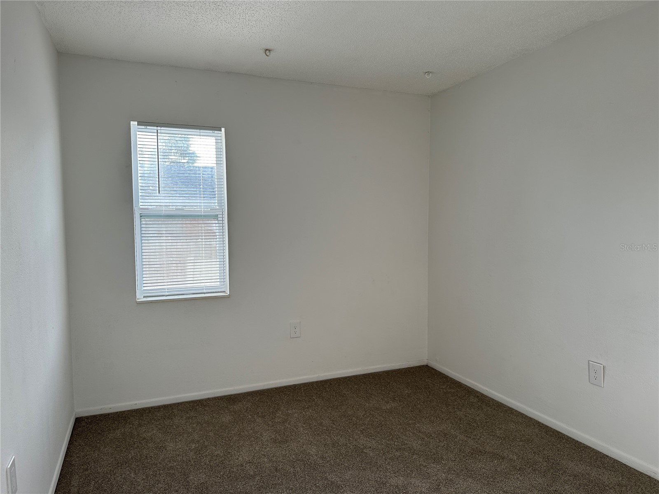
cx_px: 330
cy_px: 247
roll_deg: -0.2
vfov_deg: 56.8
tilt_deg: -3.5
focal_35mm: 24
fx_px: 457
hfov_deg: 71.6
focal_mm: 6.86
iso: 80
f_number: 1.78
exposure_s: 1/262
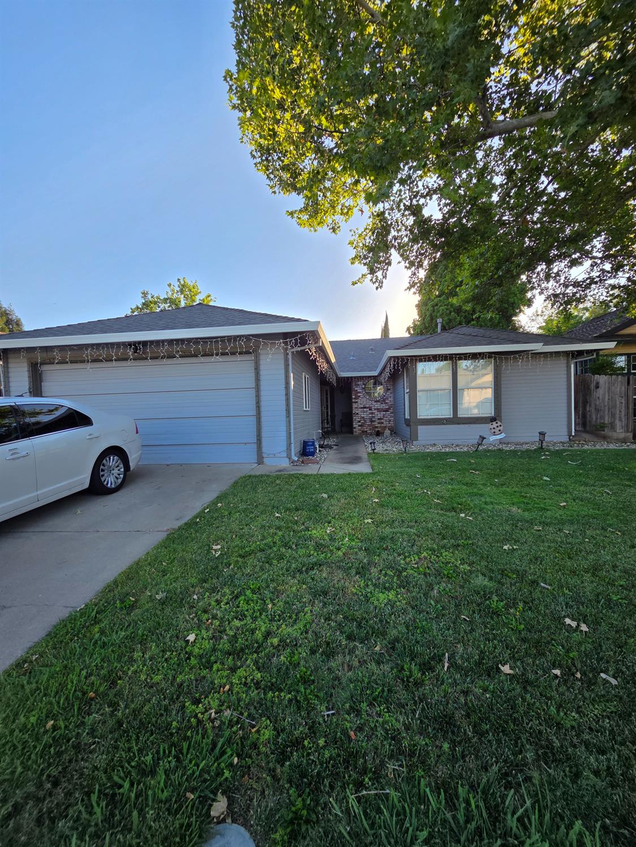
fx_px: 318
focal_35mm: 13
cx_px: 318
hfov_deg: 89.9
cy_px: 424
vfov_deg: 106.2
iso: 50
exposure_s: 1/551
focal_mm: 2.2
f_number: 2.2
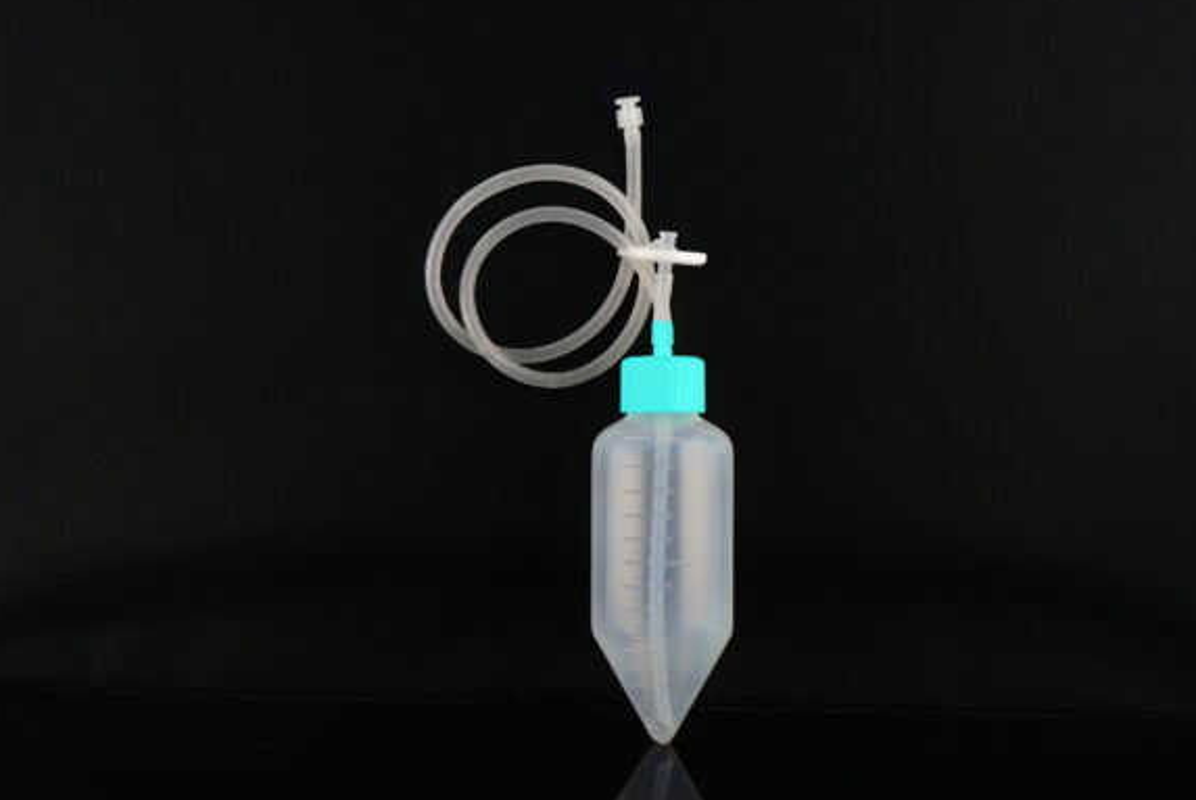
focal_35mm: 44
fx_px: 1463
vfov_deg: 30.6
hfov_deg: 44.5
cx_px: 599
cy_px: 387
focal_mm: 28
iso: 400
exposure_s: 1/40
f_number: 8
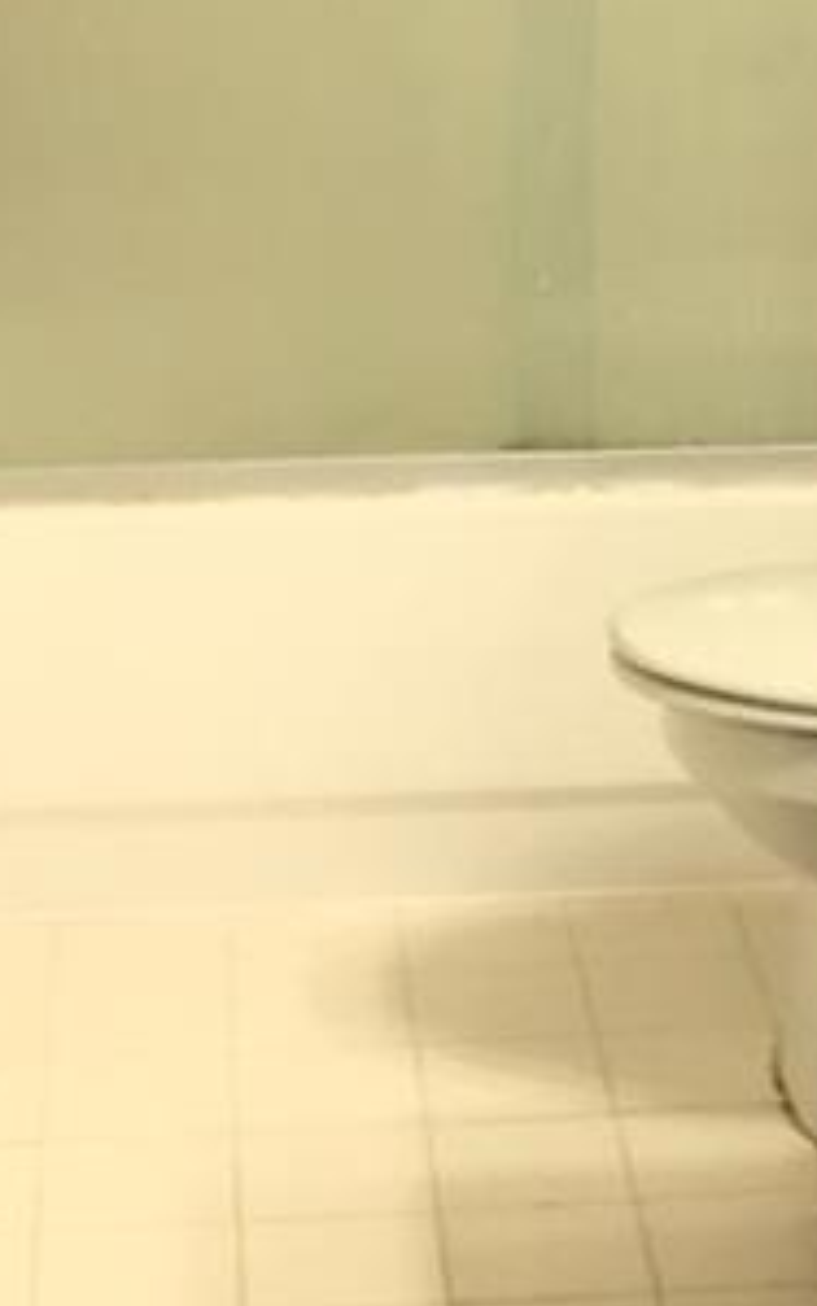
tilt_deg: -12.8
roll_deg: -1.0
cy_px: 192
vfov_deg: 17.3
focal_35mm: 119
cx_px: 751
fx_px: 4237
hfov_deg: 10.9
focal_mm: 4
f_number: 1.8
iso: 64
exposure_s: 1/15
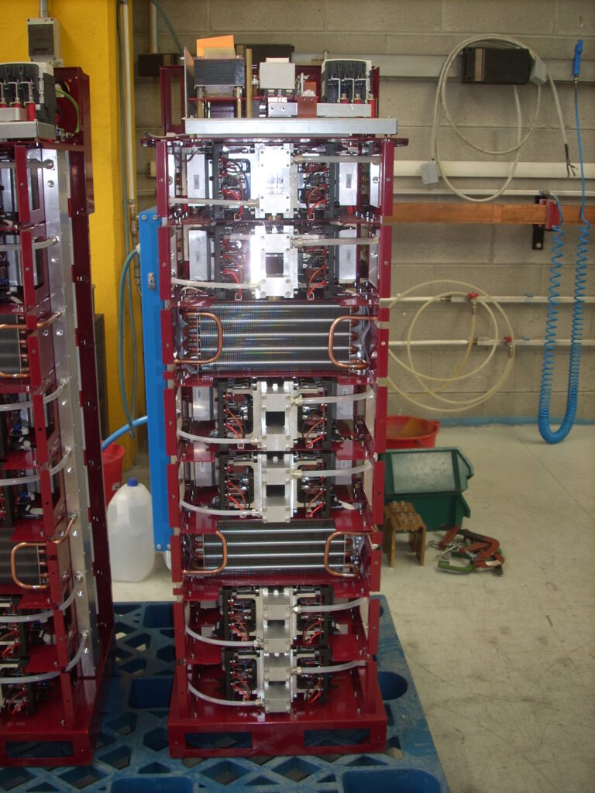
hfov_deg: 38.7
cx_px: 298
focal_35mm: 37
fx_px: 848
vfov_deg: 50.1
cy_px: 396
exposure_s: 1/30
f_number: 2.8
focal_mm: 6.2
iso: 64
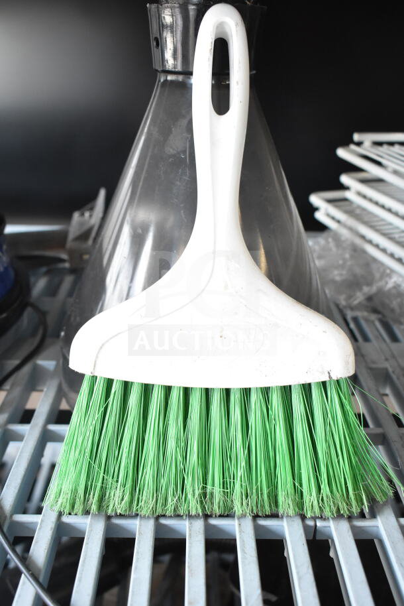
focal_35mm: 36
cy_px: 303
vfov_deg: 53.1
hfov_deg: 36.9
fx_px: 605
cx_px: 202
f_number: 5
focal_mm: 24
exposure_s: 1/100
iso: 1600
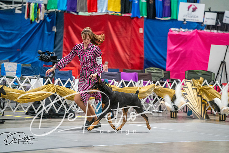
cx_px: 114
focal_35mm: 200
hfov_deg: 10.3
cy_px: 76
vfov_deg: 6.9
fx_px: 1272
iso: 6400
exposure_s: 1/250
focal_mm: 200
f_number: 2.8
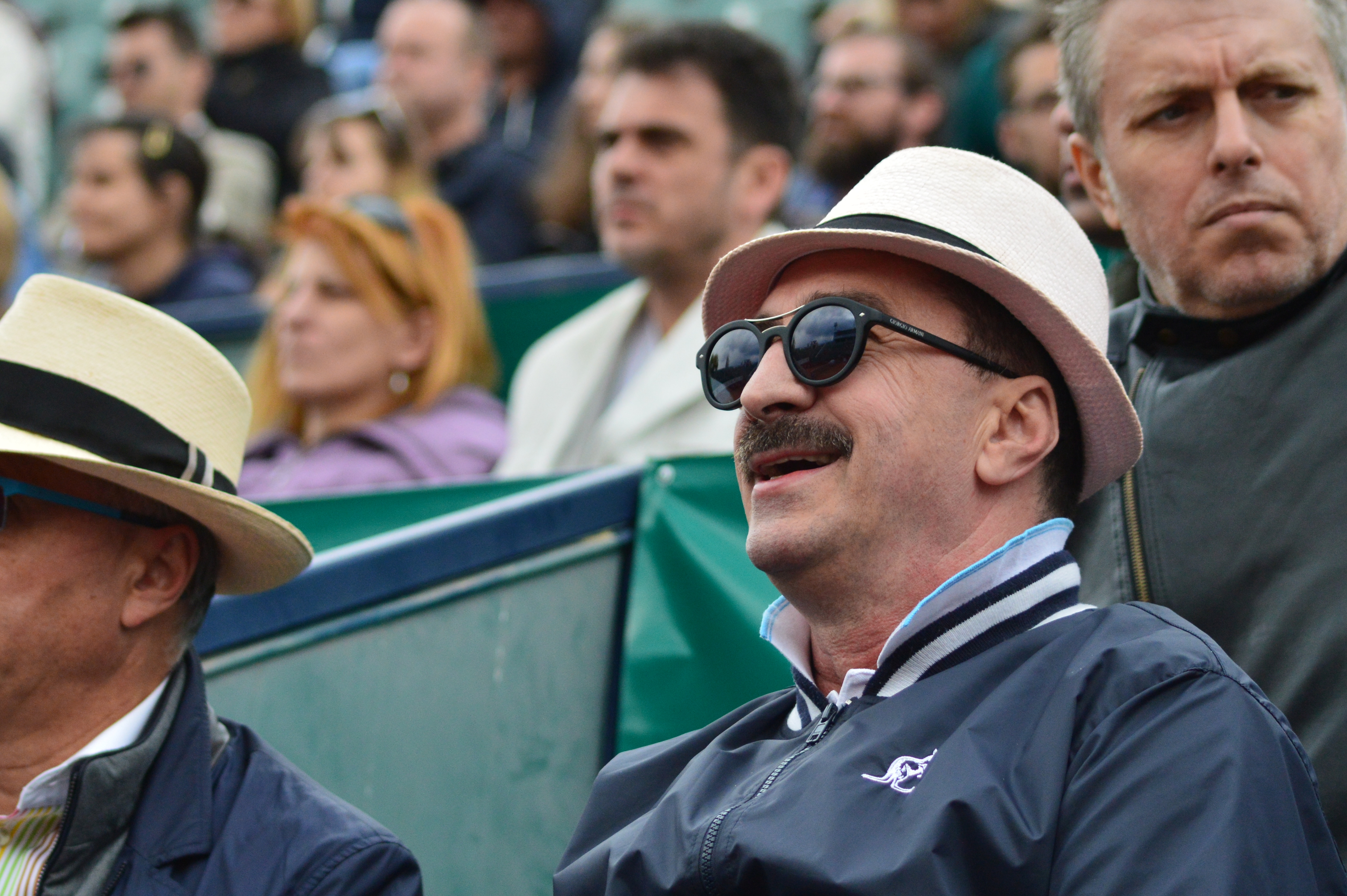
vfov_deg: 8.3
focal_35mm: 165
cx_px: 639
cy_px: 559
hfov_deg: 12.5
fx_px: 6168
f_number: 4
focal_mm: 82
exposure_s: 1/1600
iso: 800
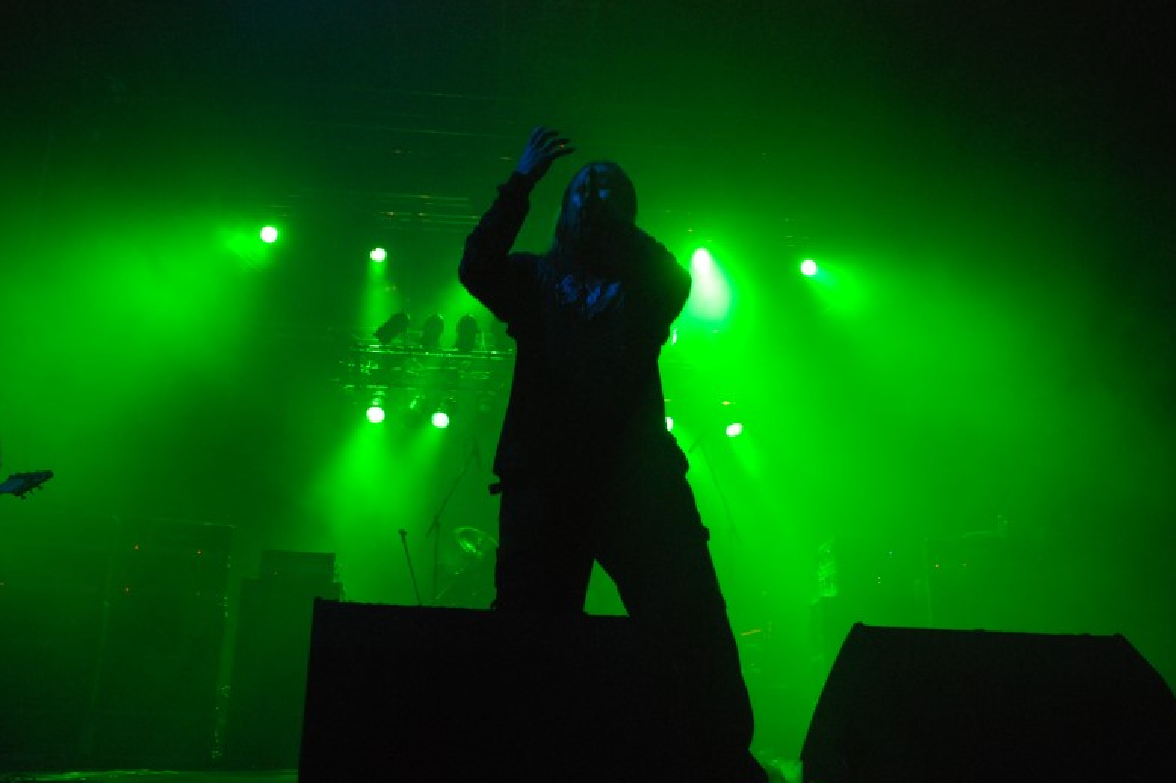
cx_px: 591
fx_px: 1110
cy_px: 399
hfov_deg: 55.8
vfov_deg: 38.8
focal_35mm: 34
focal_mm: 22
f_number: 3.8
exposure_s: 1/45
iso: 1400
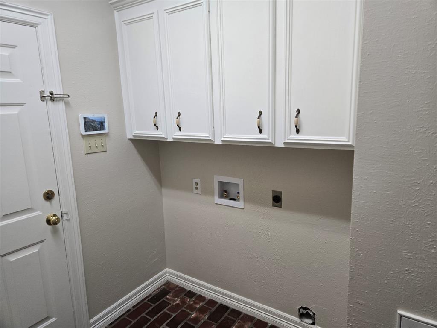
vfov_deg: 58.9
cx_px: 218
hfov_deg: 73.9
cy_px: 164
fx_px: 290
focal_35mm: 23
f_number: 1.8
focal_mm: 5.4
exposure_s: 1/120
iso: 160
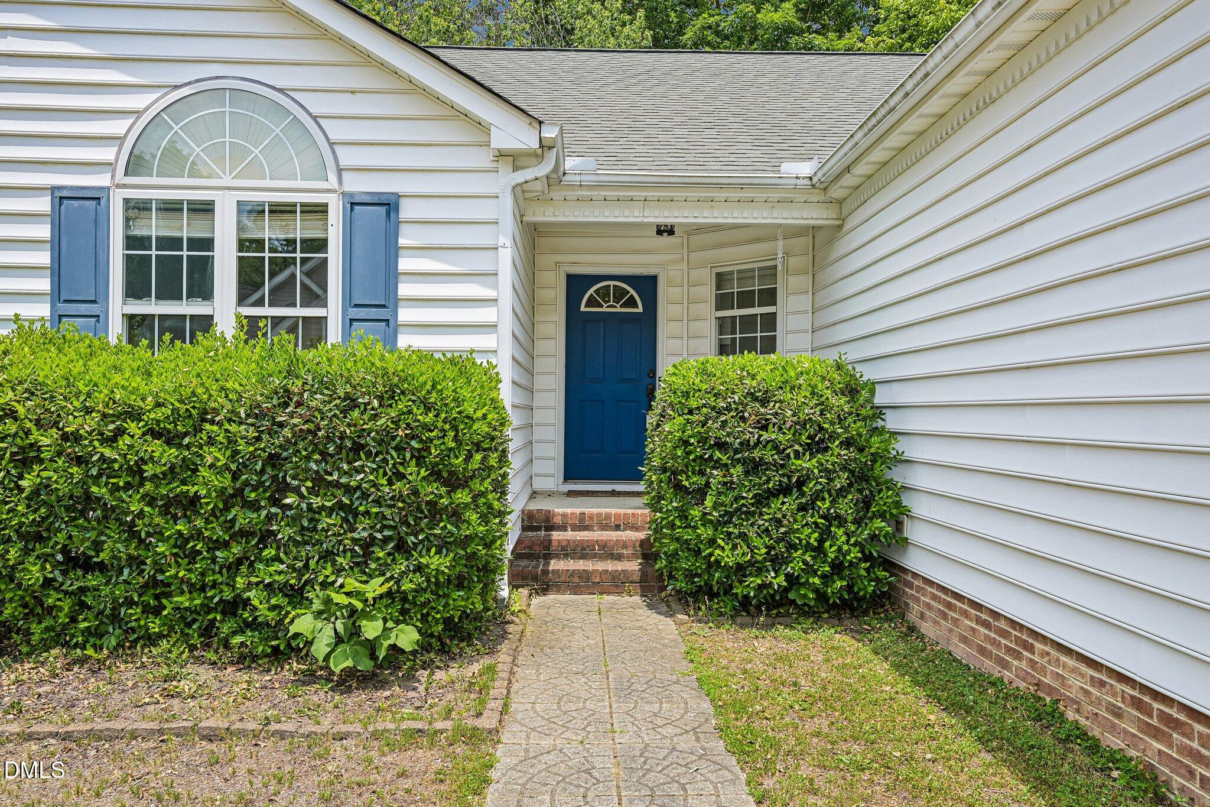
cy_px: 404
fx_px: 857
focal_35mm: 26
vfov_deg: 50.4
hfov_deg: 70.4
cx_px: 605
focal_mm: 25.5
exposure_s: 1/200
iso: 100
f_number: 8
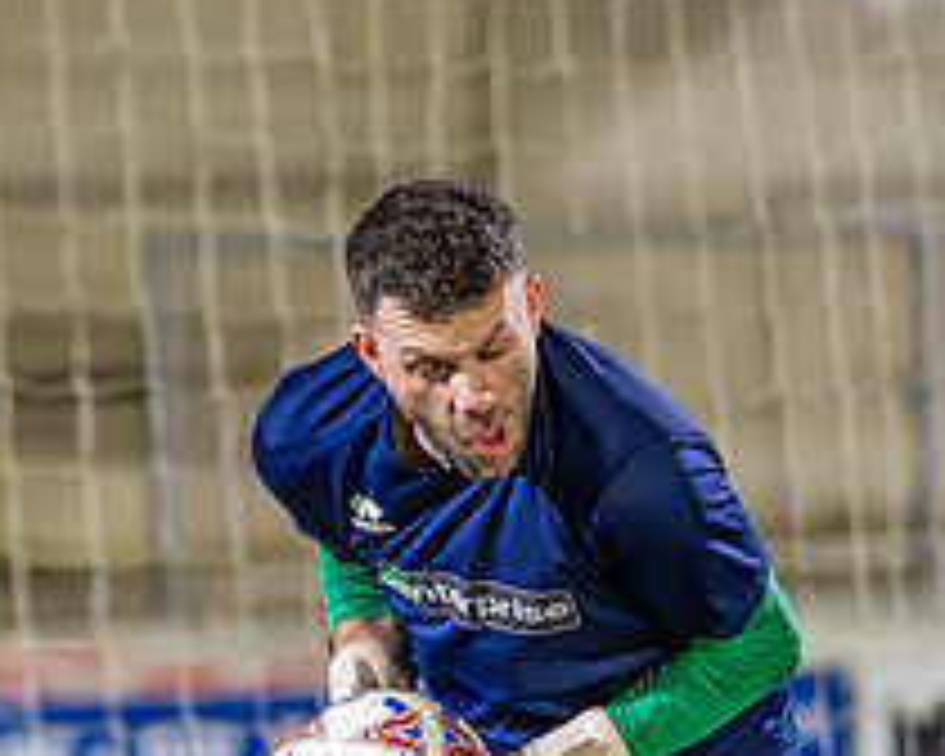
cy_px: 810
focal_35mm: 470
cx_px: 10
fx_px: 13145
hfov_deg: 4.1
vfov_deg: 3.3
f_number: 1.8
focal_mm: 135
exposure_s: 1/1250
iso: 5000
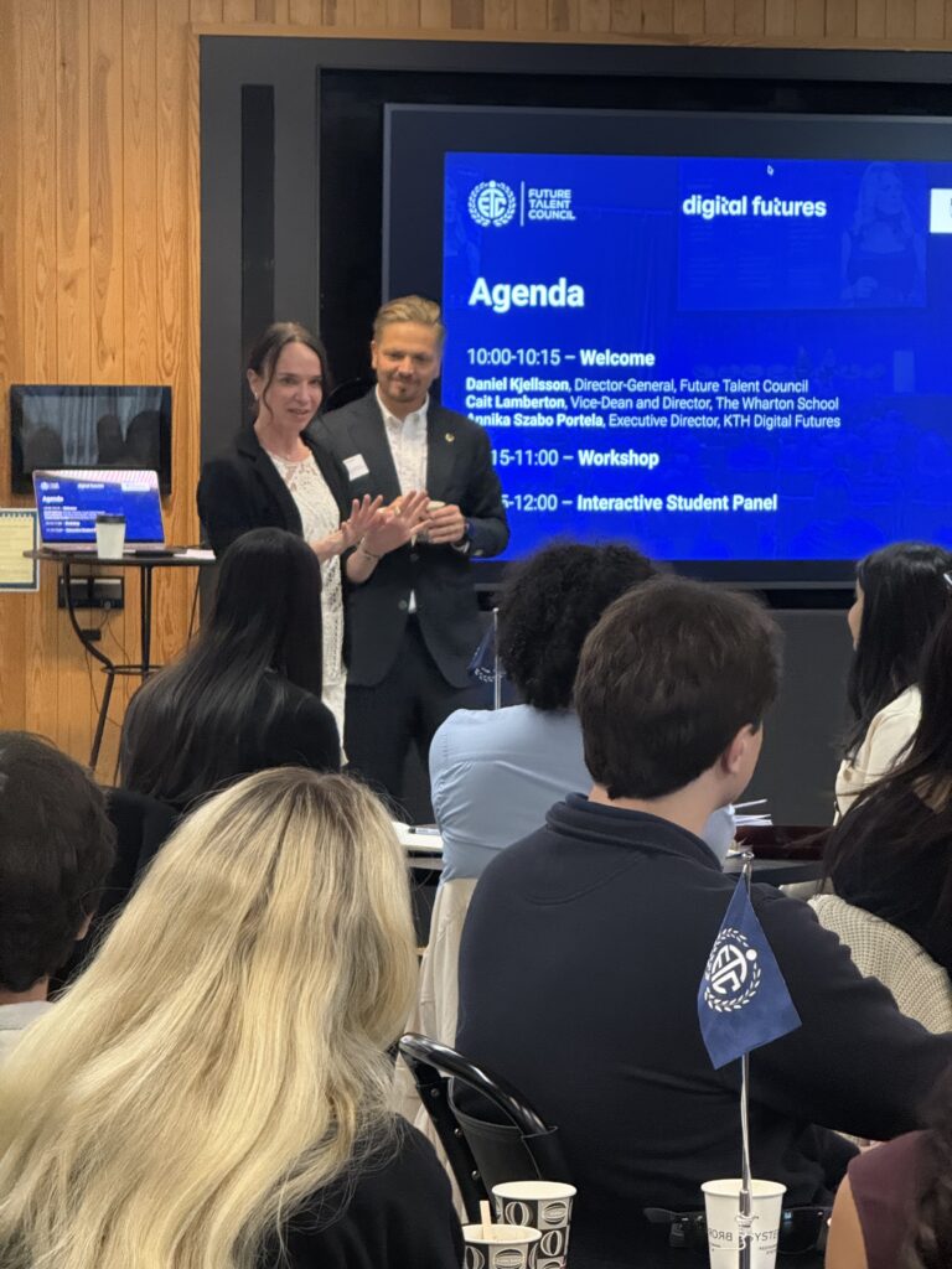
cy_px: 634
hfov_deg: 12.3
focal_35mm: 120
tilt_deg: -3.3
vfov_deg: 16.4
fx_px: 4400
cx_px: 476
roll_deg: -0.4
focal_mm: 15.66
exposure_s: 1/40
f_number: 2.8
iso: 1000
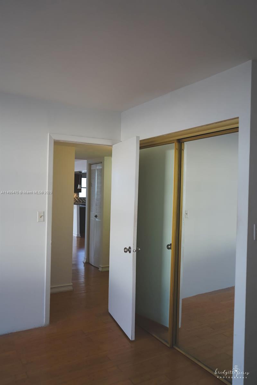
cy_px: 192
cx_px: 128
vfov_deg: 65.5
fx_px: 300
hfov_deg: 46.4
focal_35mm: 28
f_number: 4
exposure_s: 1/160
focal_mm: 28
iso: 640
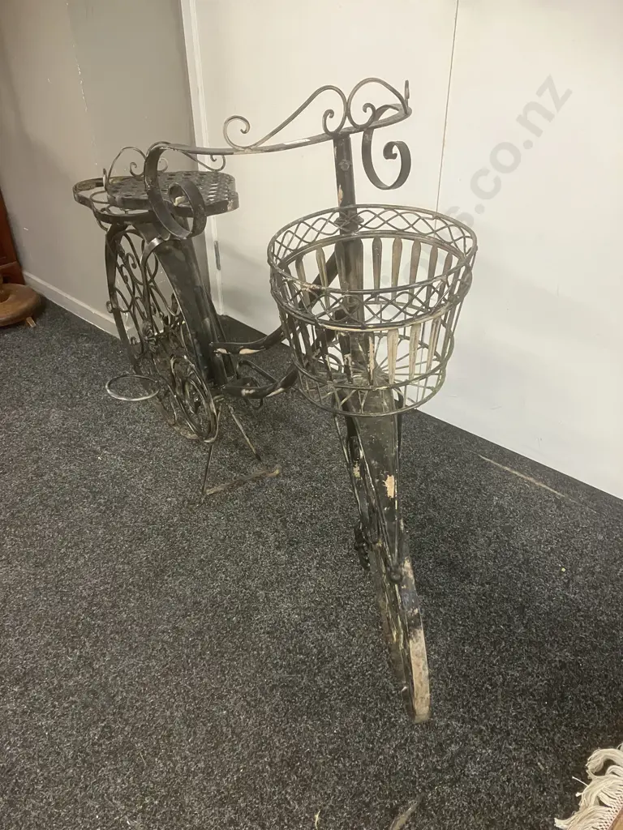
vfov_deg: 63.4
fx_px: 672
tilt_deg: -34.1
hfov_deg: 49.7
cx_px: 312
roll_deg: +0.2
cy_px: 415
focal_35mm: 28
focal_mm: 3.99
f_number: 1.8
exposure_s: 1/50
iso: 320
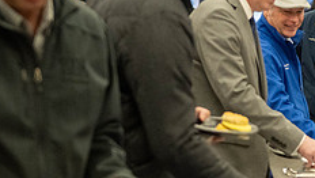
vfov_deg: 6.7
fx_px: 1530
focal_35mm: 183
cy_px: 71
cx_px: 363
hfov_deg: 11.6
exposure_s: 1/320
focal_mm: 70
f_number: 2.8
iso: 4000
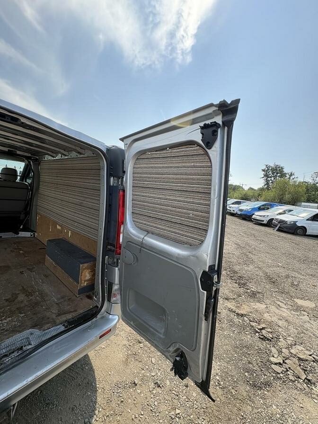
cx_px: 159
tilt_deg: -2.9
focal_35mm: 14
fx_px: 171
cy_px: 212
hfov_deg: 85.7
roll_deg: -9.2
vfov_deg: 102.1
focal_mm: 2.22
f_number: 2.2
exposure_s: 1/409
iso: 40
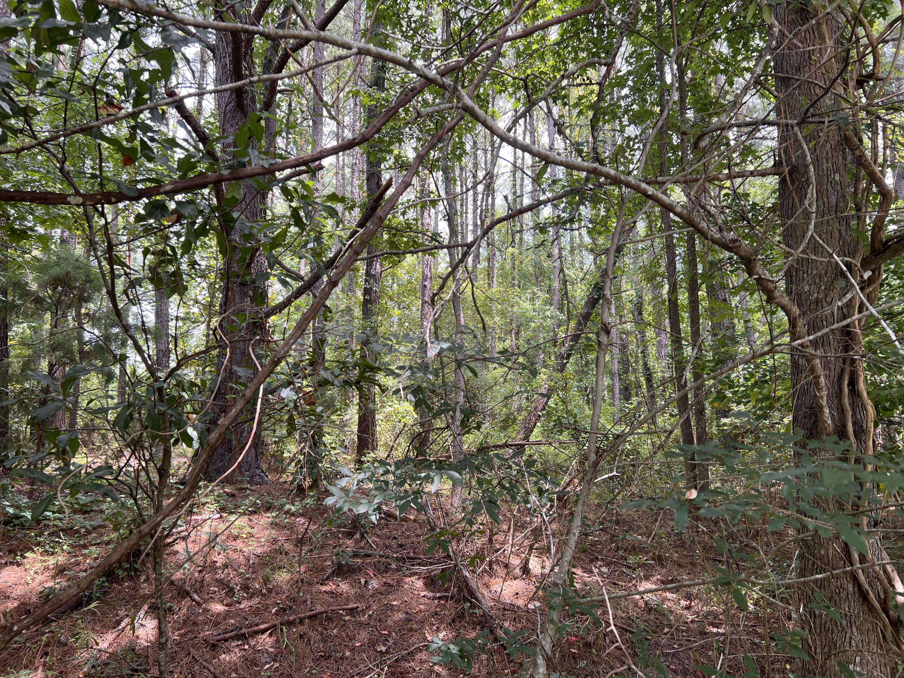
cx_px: 452
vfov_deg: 53.1
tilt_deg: +9.4
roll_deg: +1.0
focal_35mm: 26
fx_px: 679
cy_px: 339
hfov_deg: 67.3
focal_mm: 5.7
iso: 40
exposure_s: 1/150
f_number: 1.5
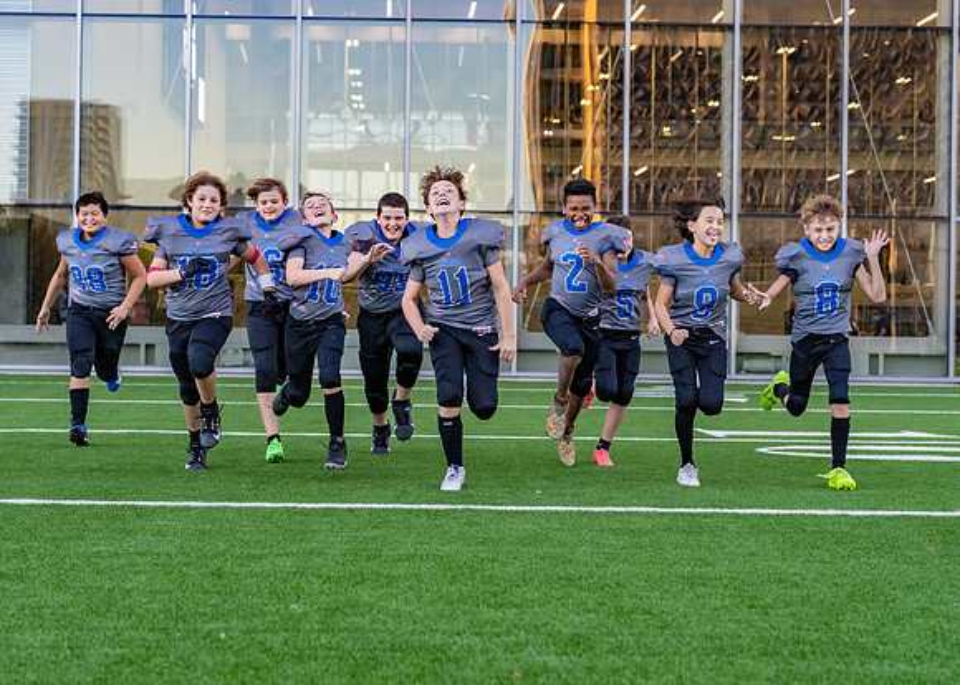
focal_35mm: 64
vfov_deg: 22.1
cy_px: 330
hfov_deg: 30.5
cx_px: 406
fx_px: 1755
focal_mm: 50
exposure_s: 1/1250
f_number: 3.2
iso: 2500
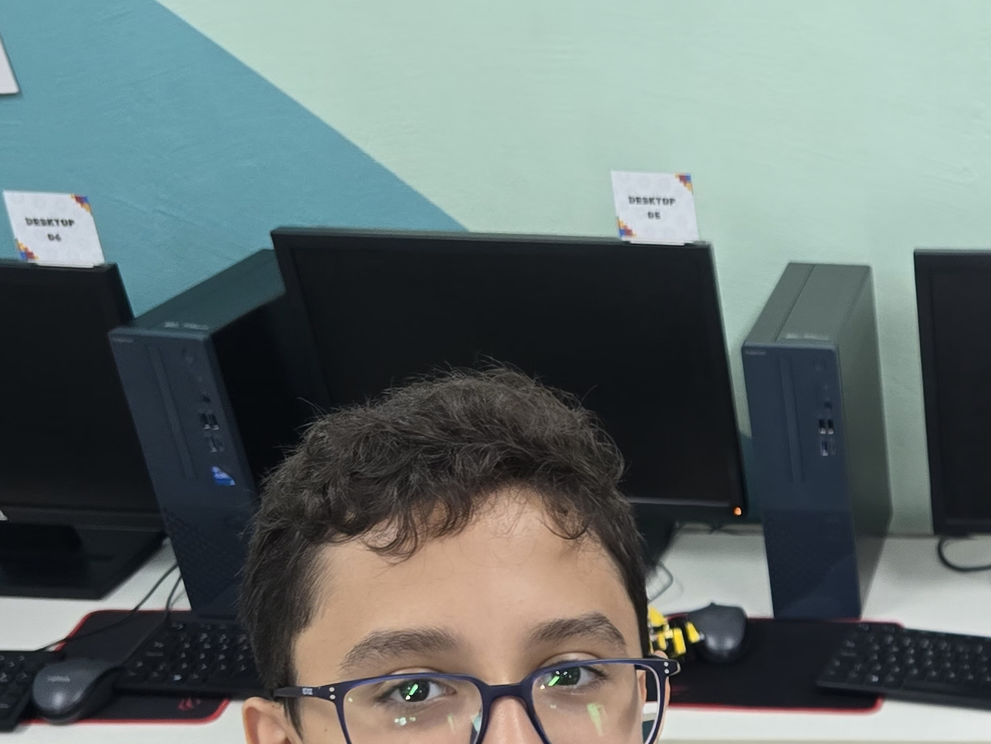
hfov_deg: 24.1
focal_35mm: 70
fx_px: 2004
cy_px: 1130
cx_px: 1310
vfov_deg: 18.5
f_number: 1.7
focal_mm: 6.3
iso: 100
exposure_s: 1/30
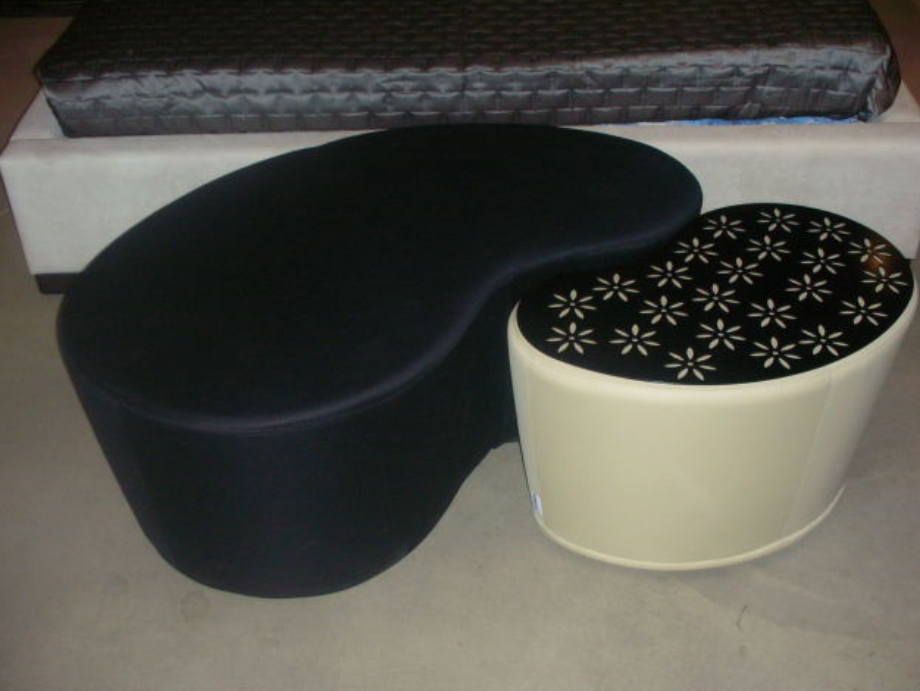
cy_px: 347
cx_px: 460
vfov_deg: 30.9
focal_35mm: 47
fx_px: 1250
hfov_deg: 40.4
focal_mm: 7.7
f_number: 3.5
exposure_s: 1/60.1
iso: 154
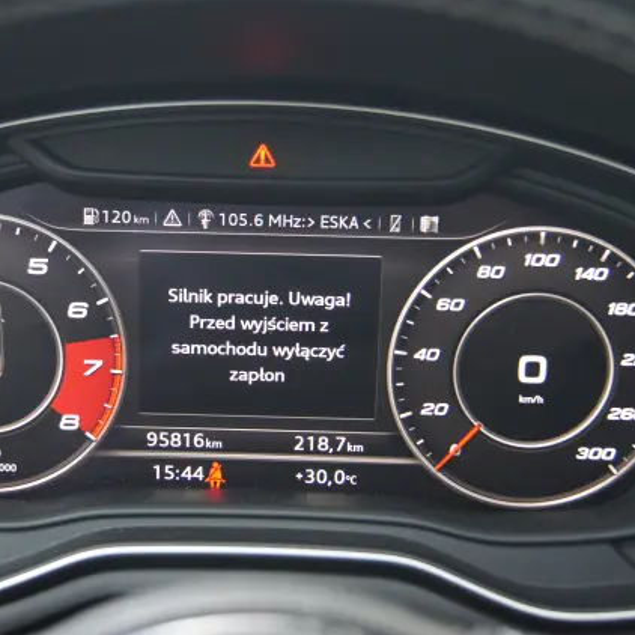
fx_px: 1404
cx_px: 253
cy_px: 318
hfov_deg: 25.4
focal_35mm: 68
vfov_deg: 25.5
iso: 1000
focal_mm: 35
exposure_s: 1/60
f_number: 4.5
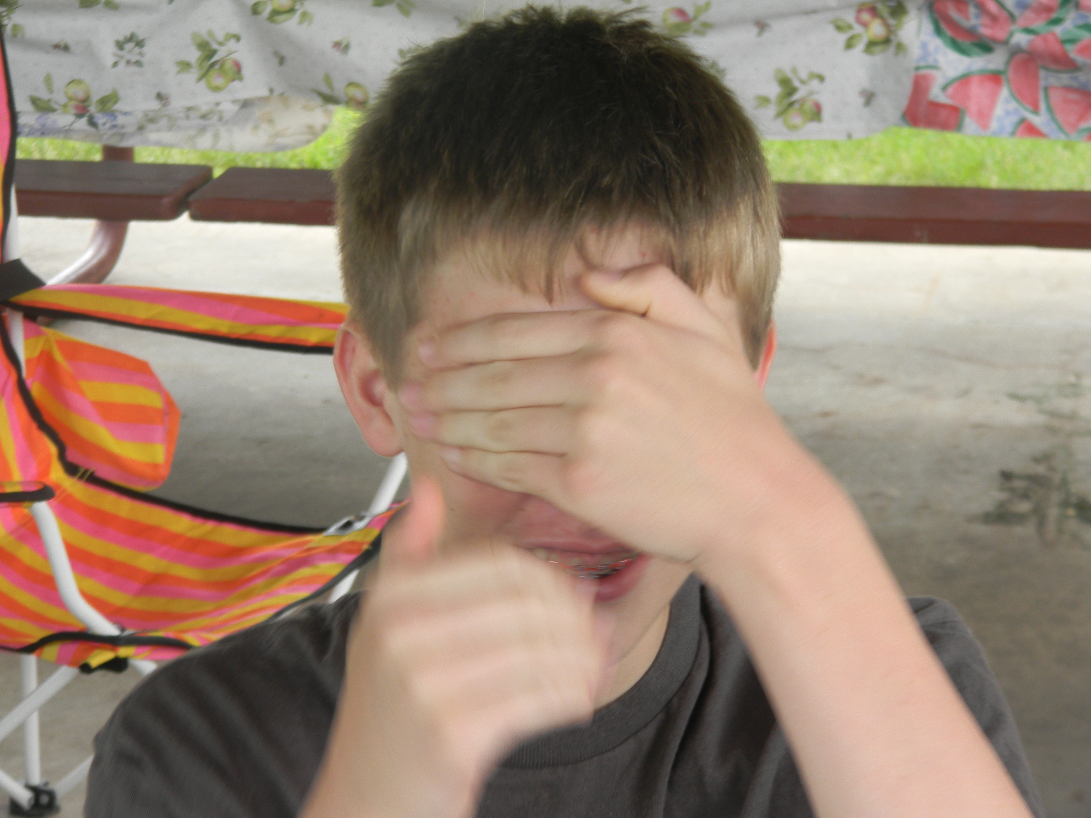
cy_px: 409
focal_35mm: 105
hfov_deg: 18.7
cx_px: 546
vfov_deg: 14.1
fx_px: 3309
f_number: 4.7
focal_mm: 19
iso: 80
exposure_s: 1/39.1
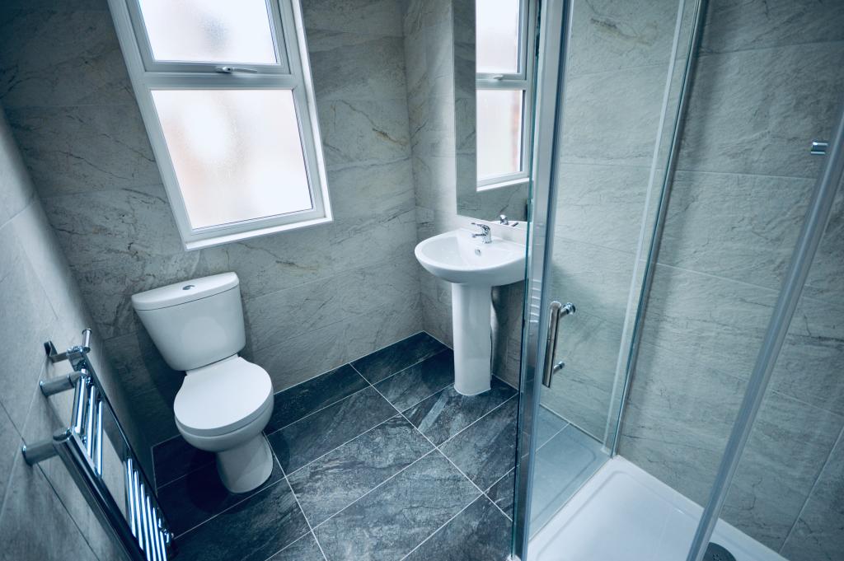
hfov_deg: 100.4
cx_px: 422
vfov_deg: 77.2
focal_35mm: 15
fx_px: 351
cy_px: 280
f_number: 4
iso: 400
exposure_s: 1/60
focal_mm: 10
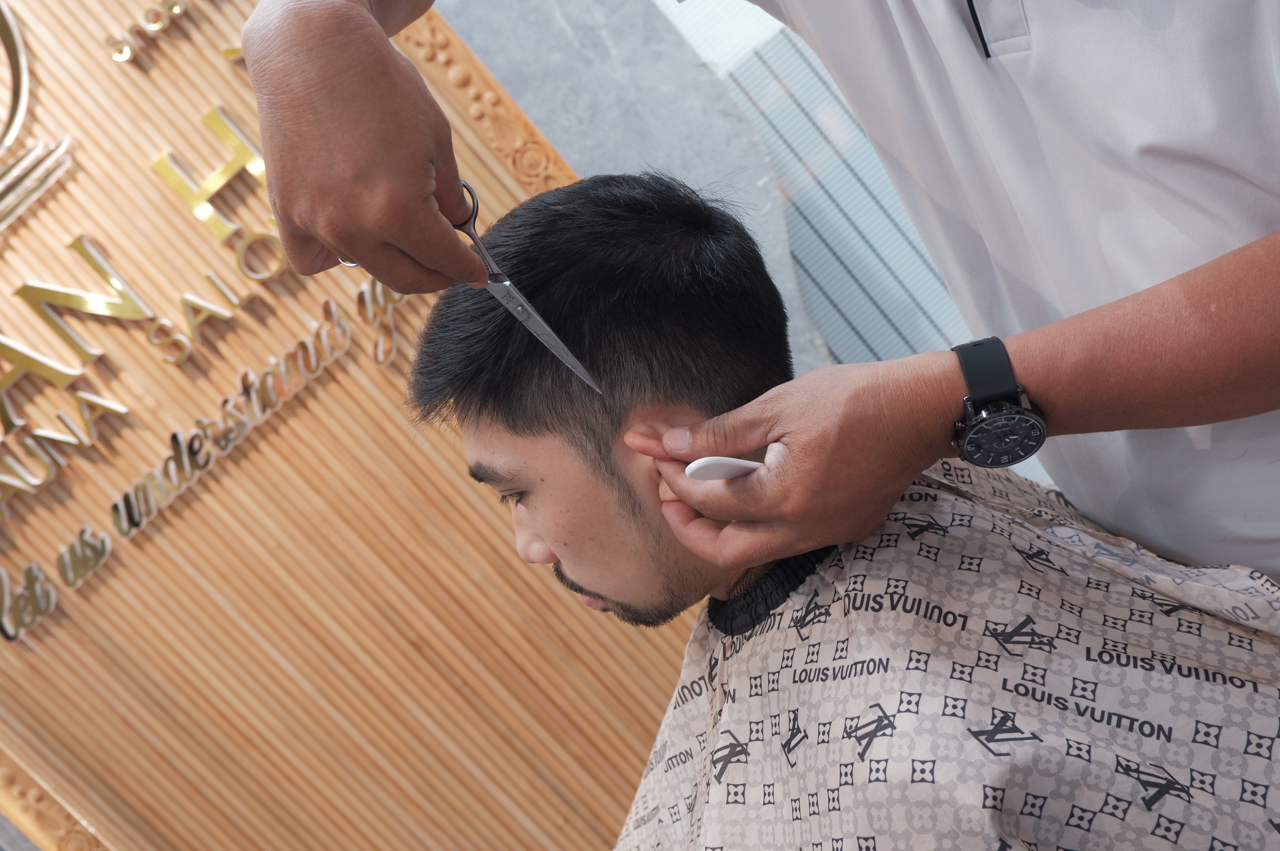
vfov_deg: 37.8
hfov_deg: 54.5
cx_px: 640
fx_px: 1243
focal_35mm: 35
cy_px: 426
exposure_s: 1/34
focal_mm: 23.5
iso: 500
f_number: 4.4
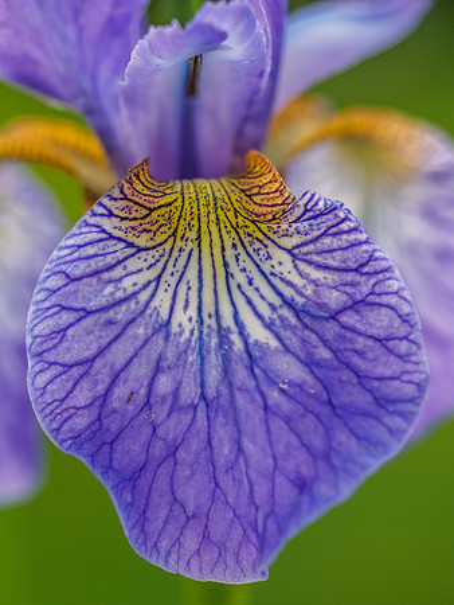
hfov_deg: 9.3
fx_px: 2795
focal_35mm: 160
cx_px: 220
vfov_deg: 12.3
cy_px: 302
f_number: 2.8
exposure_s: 1/200
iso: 200
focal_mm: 60
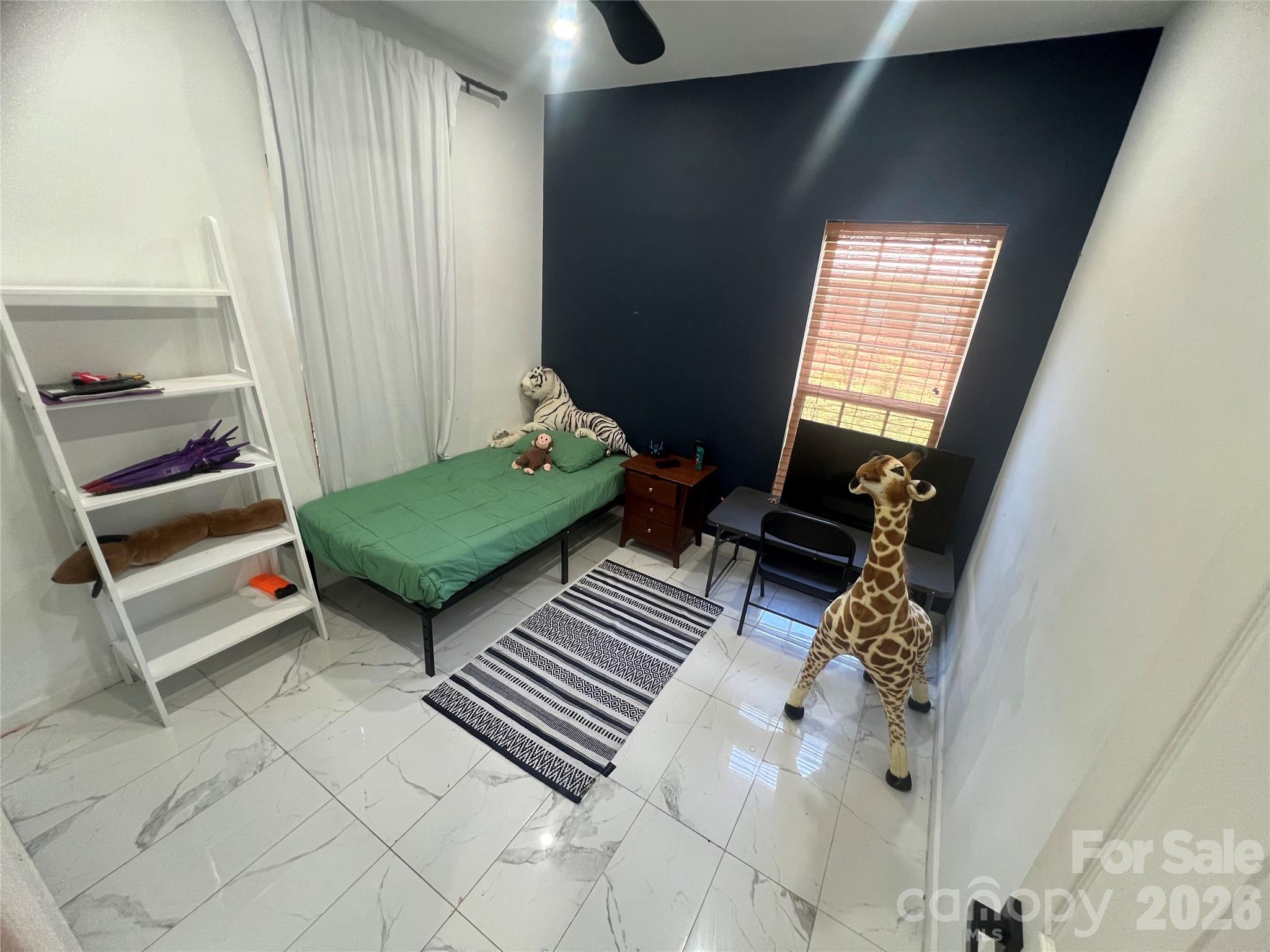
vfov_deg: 89.9
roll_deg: -4.7
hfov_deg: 106.2
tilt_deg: -21.2
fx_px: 477
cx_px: 635
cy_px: 476
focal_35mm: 13
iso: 250
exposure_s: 1/60
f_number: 1.8
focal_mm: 1.57
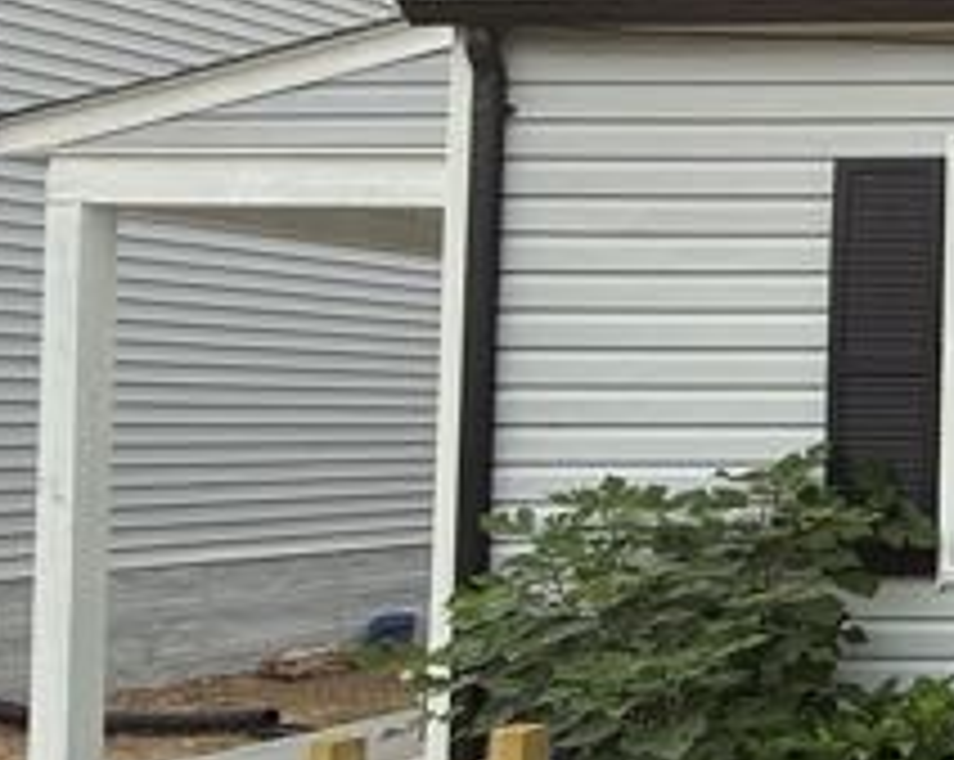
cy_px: 358
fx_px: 1523
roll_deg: -0.2
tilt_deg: +2.1
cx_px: 1782
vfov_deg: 28.0
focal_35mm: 54
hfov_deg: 21.0
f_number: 2.2
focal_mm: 2.22
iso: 64
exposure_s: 1/1656
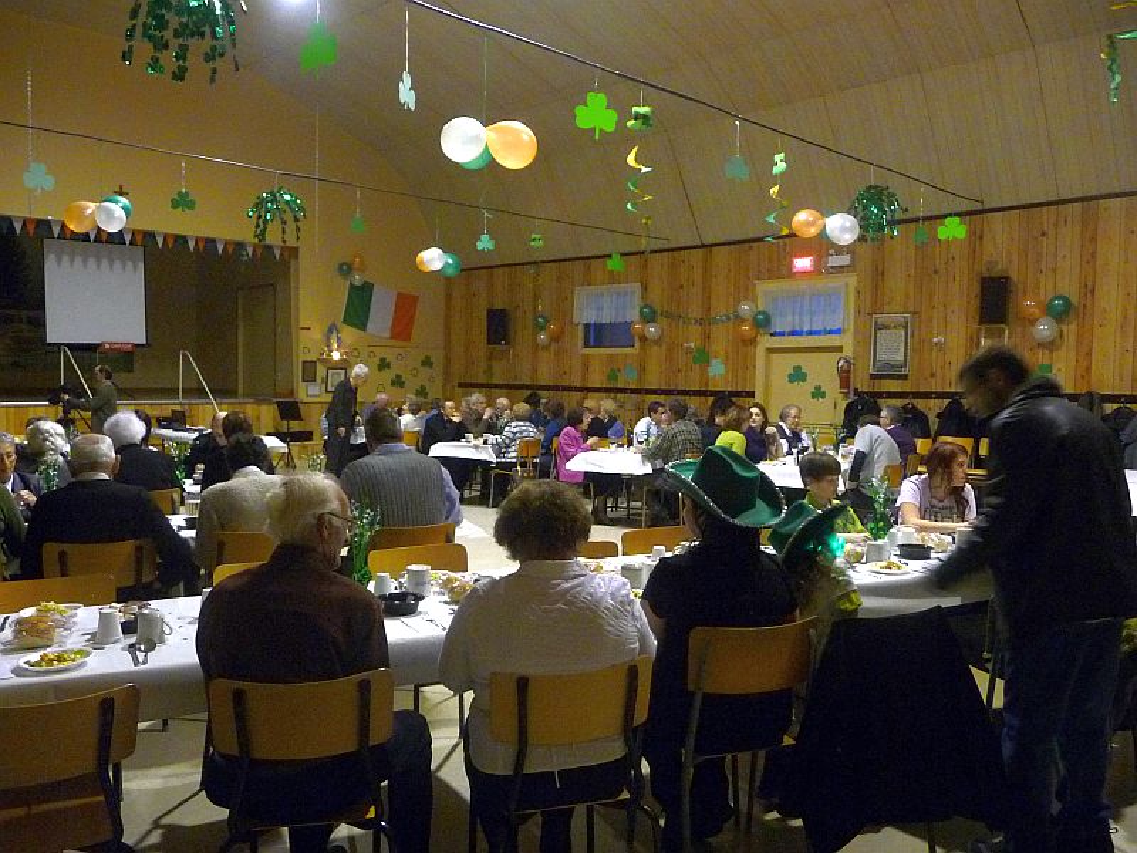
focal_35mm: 28
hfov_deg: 63.4
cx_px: 568
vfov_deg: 49.7
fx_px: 920
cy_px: 426
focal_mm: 4.7
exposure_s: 1/13
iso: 400
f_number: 3.3
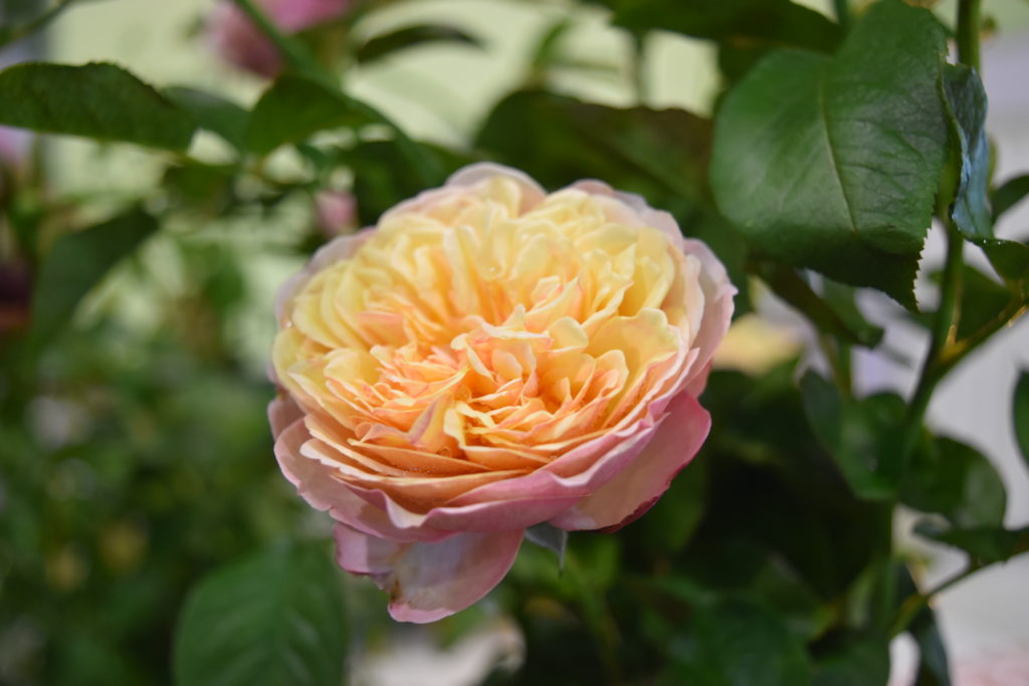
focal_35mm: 44
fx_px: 1243
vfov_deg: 30.9
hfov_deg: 45.0
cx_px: 514
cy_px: 343
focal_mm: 29
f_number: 4.2
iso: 900
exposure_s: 1/60
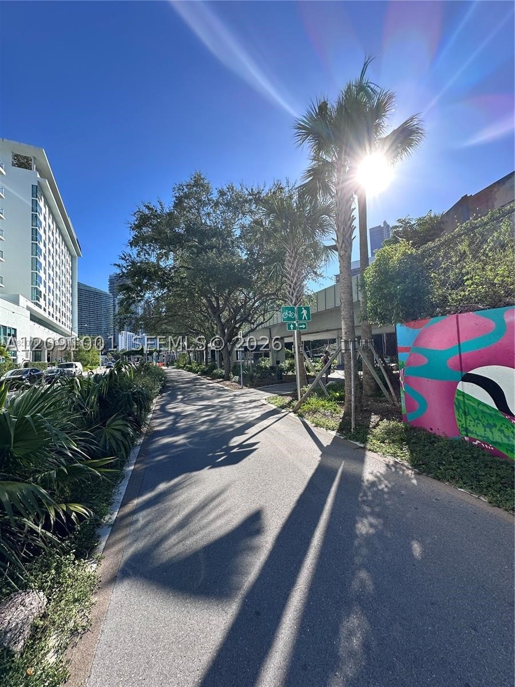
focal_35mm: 14
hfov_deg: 85.7
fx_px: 278
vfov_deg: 102.1
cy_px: 344
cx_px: 258
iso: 40
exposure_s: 1/824
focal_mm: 2.22
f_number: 2.2
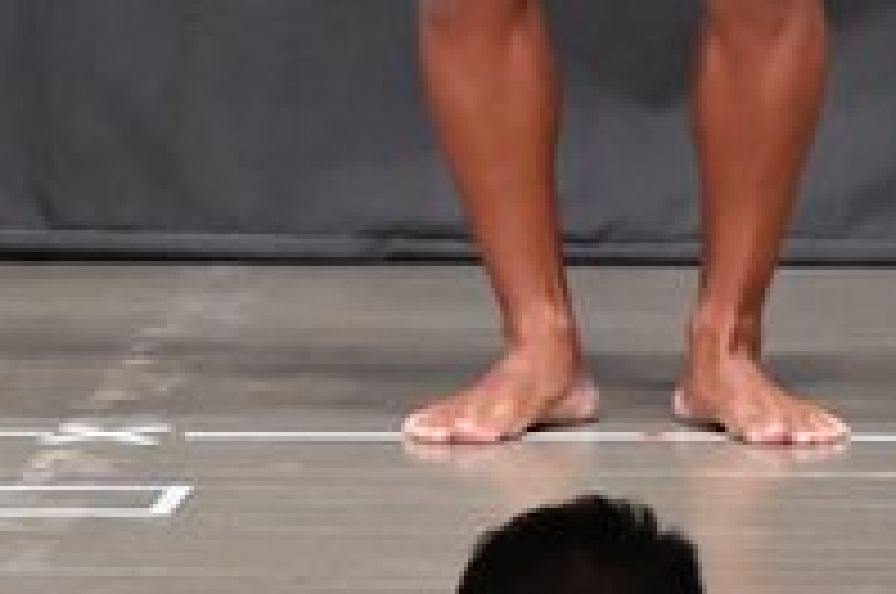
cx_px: 543
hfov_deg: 2.6
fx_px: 19581
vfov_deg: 1.7
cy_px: -495
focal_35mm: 788
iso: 6400
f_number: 5.6
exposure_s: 1/400
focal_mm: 135
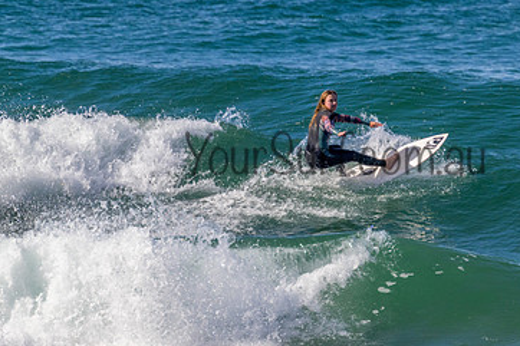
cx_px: 333
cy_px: 141
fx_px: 18523
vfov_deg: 1.1
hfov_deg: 1.6
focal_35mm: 1283
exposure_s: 1/2000
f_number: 11
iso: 1400
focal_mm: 800
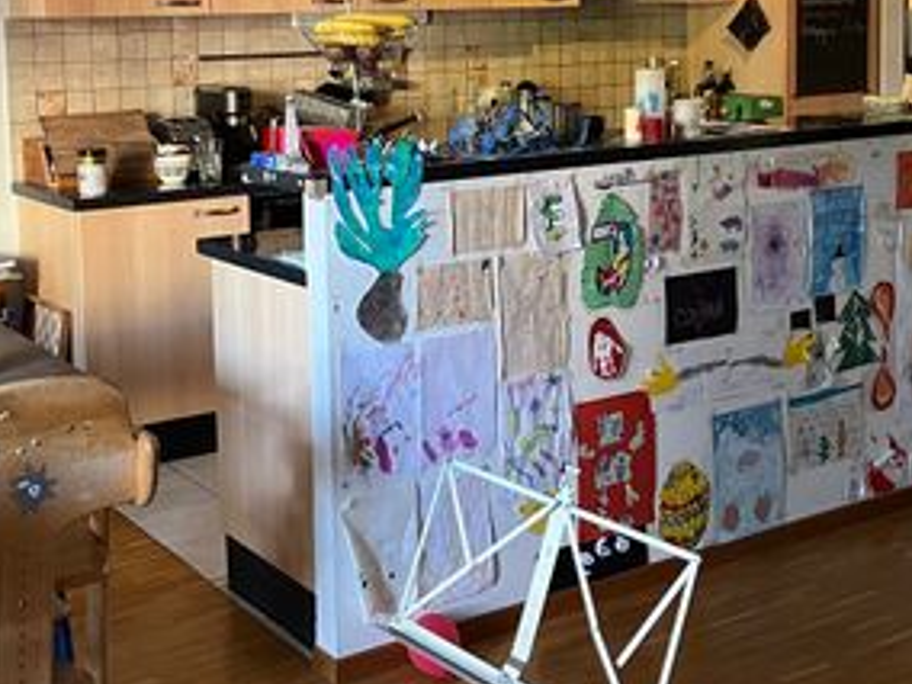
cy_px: 132
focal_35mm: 55
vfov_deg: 26.1
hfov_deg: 34.9
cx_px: 443
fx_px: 1449
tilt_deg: -5.8
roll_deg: +1.0
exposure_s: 1/60
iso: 400
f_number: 1.6
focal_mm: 5.1
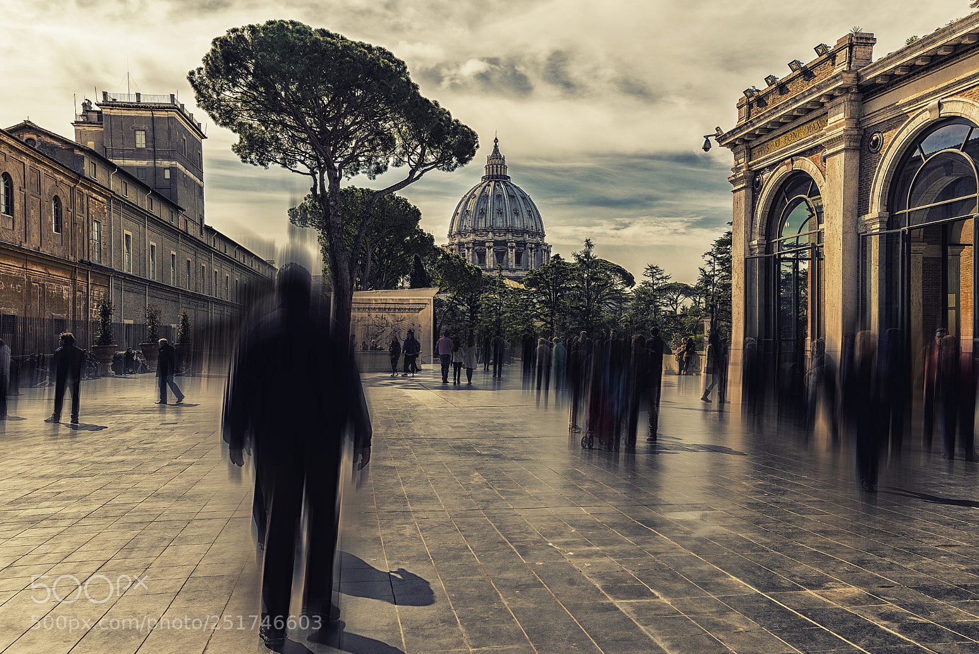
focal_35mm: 31
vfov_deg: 42.4
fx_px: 843
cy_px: 335
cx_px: 497
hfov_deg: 60.3
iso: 100
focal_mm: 30
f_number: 8
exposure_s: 1/160
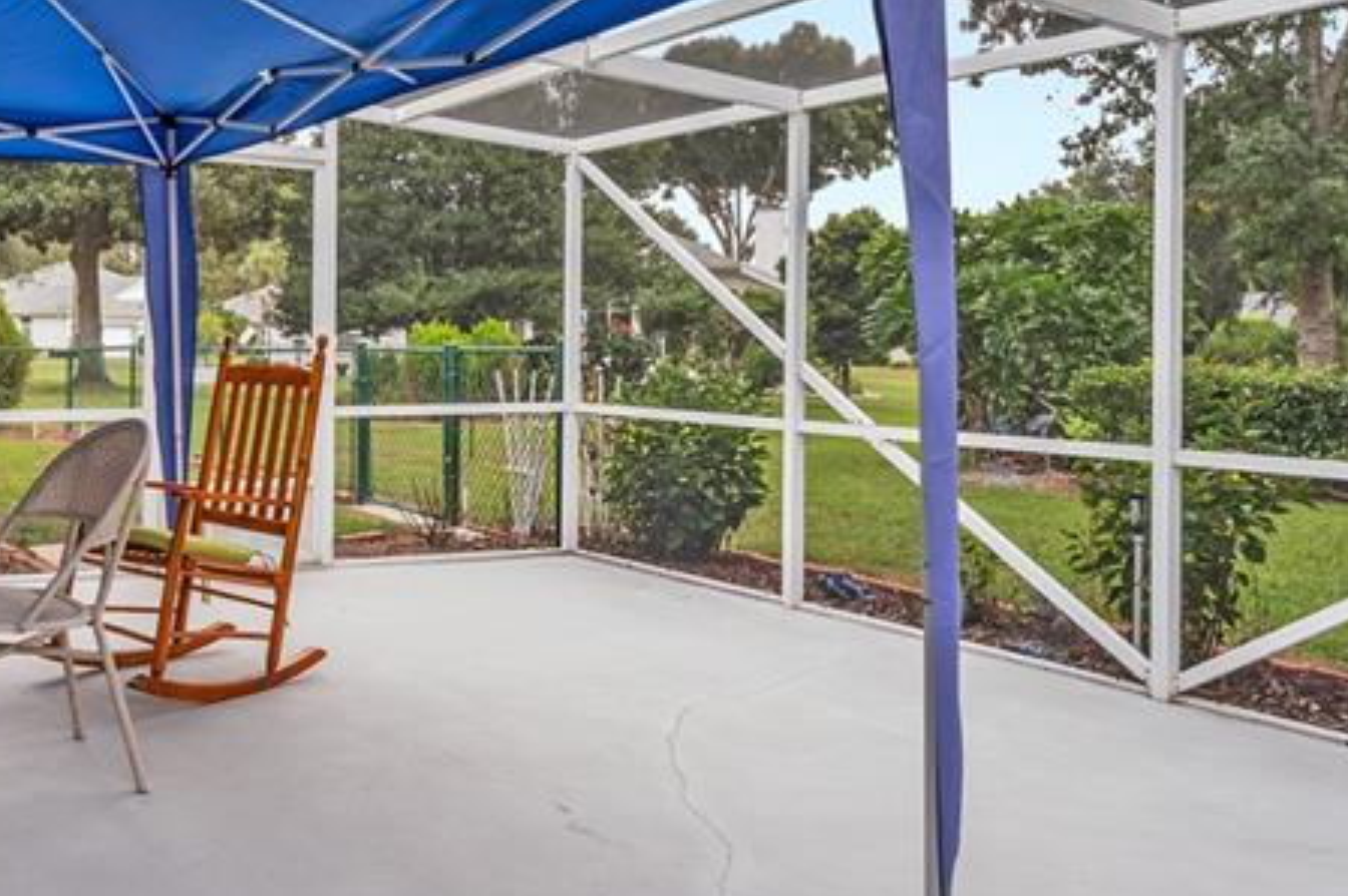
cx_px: 250
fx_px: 1197
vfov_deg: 40.7
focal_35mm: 32
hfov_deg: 54.3
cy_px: 325
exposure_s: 1/50
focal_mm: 14
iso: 200
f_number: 7.1
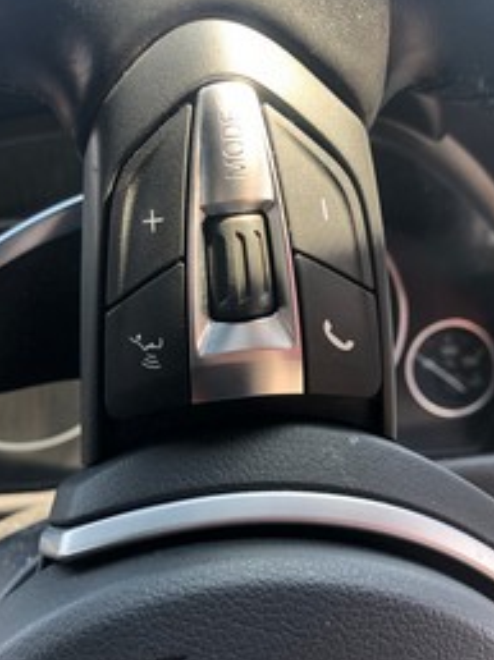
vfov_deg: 49.0
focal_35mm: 38
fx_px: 724
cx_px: 187
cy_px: 350
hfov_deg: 37.4
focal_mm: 4
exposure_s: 1/120
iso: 64
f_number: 1.8
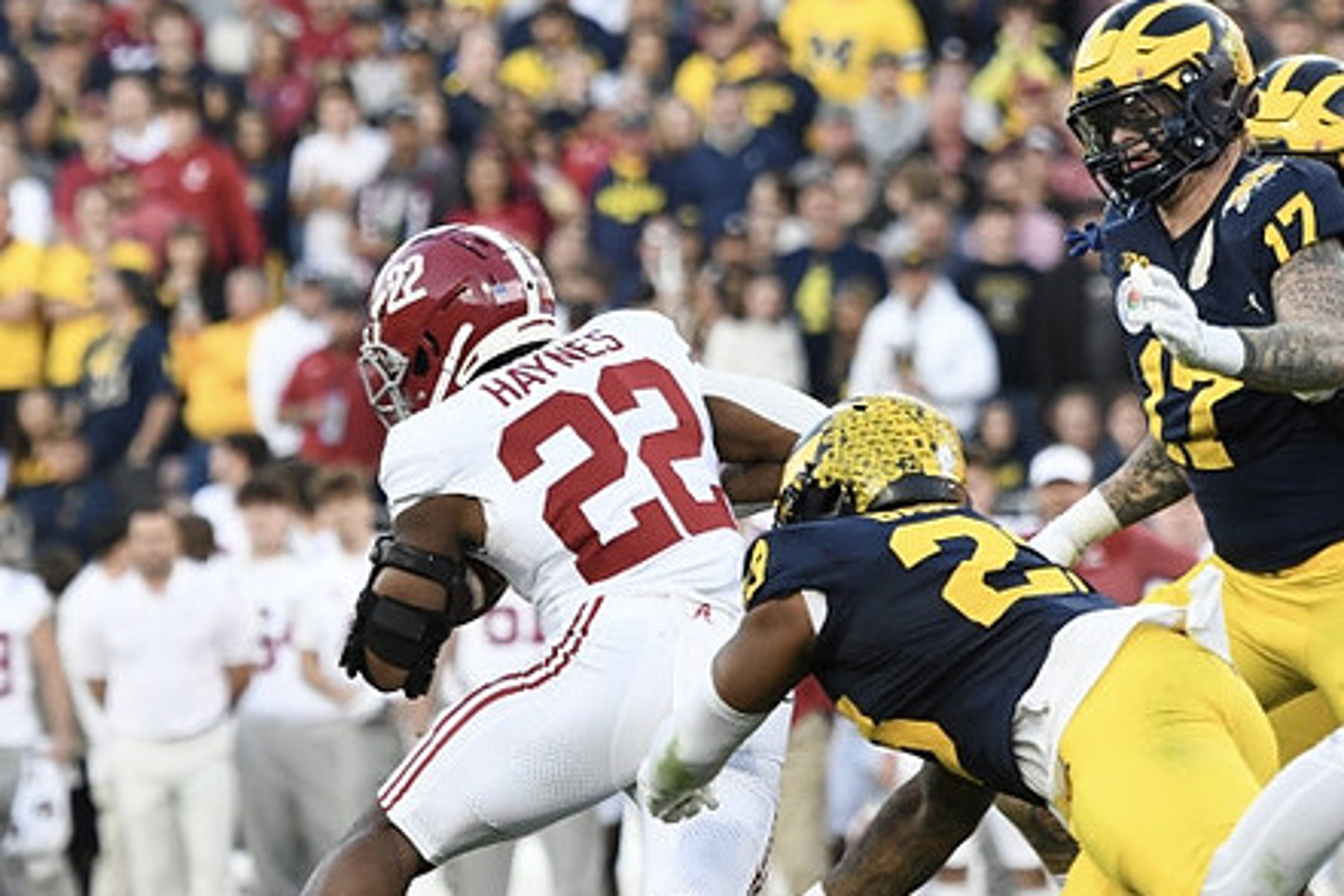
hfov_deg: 3.6
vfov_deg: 2.4
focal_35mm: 572
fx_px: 21353
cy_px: 527
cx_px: 469
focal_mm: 290
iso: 2000
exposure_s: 1/1000
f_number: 5.6
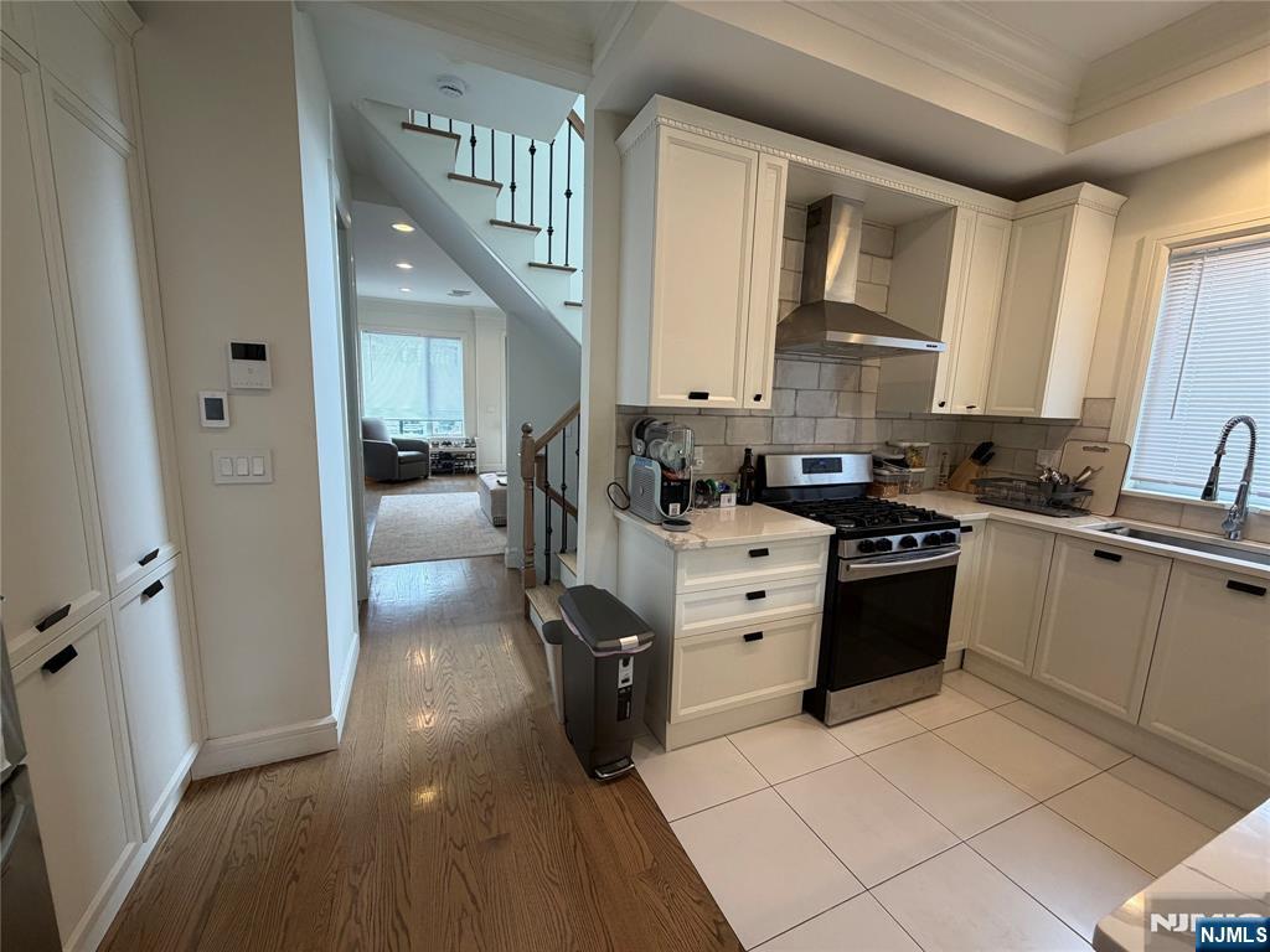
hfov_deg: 102.1
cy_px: 476
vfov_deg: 85.7
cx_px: 635
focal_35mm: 14
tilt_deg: -9.2
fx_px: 514
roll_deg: -1.5
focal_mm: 2.22
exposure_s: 1/120
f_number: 2.2
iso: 160
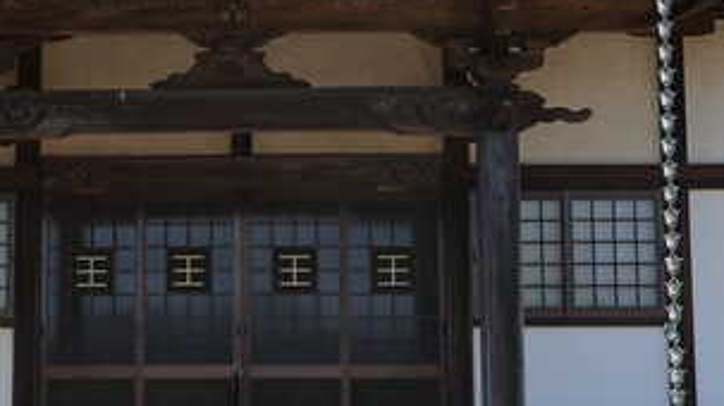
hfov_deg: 24.9
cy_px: 195
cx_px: 225
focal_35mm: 85
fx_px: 1631
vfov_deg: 14.2
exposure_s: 1/320
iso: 125
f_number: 5.6
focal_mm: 9
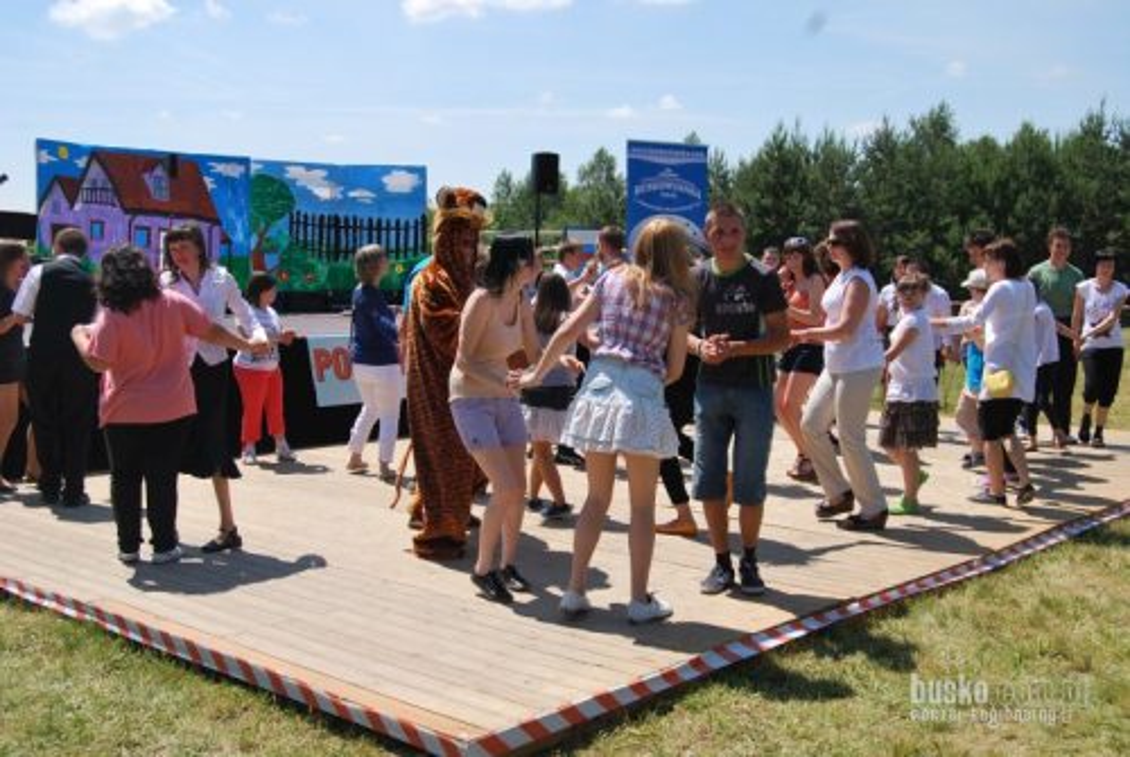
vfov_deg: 34.3
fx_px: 1226
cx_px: 565
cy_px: 378
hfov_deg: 49.5
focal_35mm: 39
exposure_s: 1/250
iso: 100
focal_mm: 26
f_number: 8
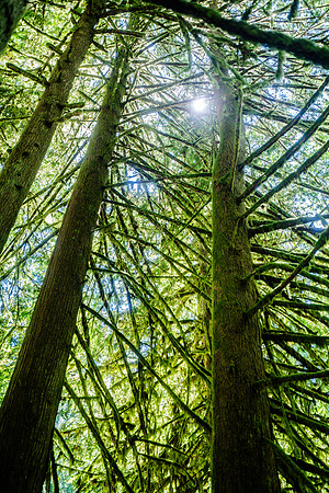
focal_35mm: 35
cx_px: 164
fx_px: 480
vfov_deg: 54.4
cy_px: 246
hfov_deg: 37.9
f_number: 4
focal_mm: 35
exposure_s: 1/100
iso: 1250
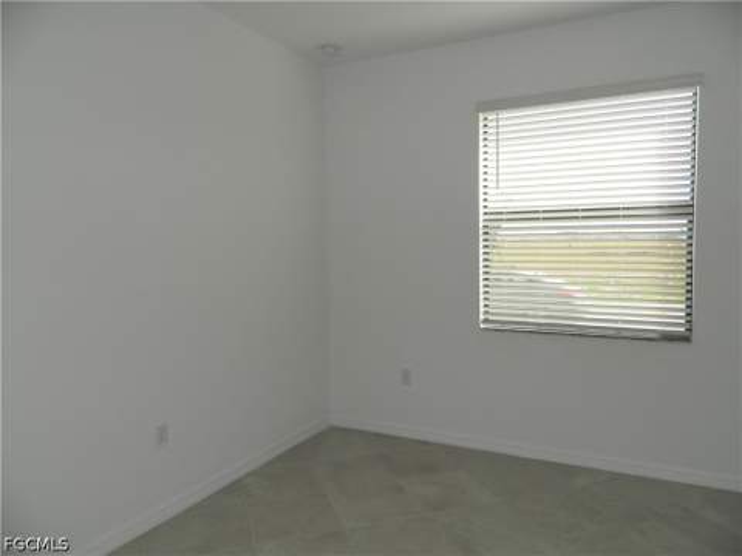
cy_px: 278
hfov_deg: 69.4
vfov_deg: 54.9
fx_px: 536
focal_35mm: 25
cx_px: 371
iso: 80
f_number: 3.1
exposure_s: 1/160
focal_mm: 4.5
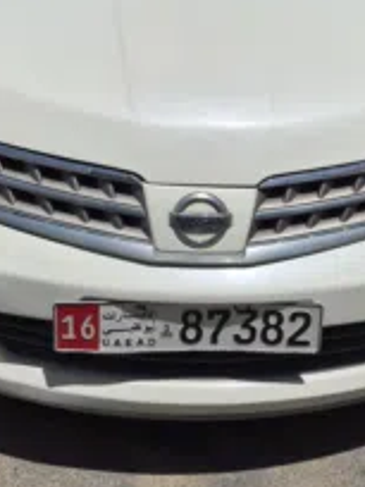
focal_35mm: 45
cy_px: 84
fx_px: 633
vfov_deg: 40.0
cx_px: 193
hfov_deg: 32.2
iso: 40
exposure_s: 1/7696
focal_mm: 5.4
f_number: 1.8
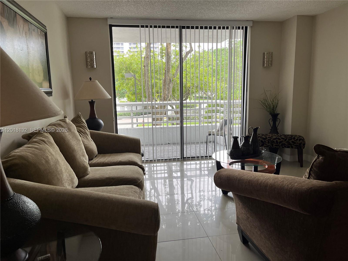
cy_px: 130
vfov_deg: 53.1
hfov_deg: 67.3
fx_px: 261
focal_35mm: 26
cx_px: 174
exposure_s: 1/122
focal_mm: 5.1
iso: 100
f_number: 1.6
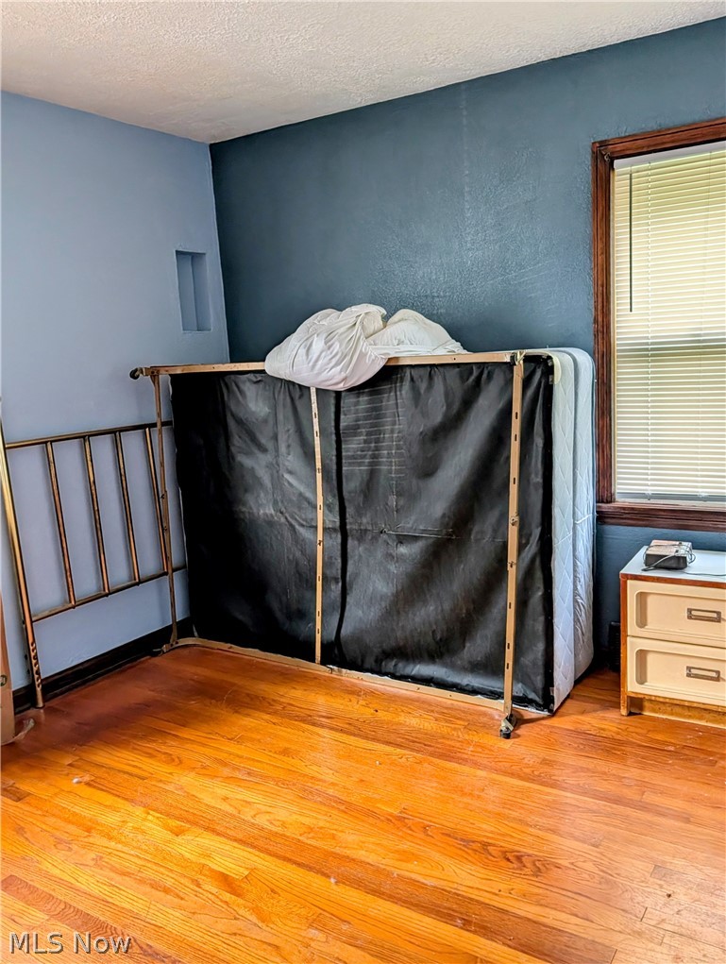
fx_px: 669
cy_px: 482
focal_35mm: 24
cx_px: 363
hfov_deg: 56.9
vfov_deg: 71.5
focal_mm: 6.9
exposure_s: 1/180
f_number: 1.68
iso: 311
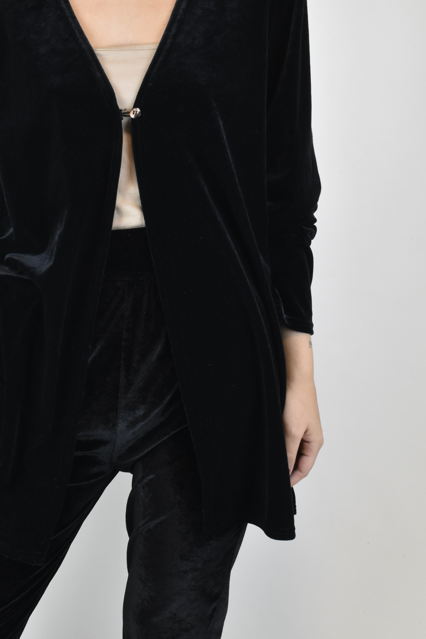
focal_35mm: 64
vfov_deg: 31.3
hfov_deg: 21.1
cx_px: 125
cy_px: 262
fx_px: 1136
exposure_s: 1/50
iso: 1600
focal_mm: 30
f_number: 13
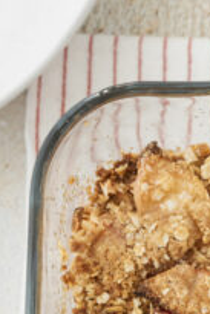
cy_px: 366
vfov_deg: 11.0
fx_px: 1598
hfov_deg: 7.3
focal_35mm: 183
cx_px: 382
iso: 125
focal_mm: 50
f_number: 5.6
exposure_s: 1/13
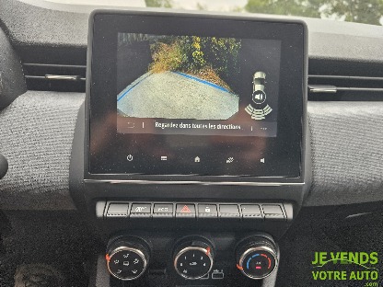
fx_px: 254
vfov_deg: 58.9
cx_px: 192
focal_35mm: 23
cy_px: 144
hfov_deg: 73.9
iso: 80
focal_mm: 5.4
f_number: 1.8
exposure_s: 1/54.3
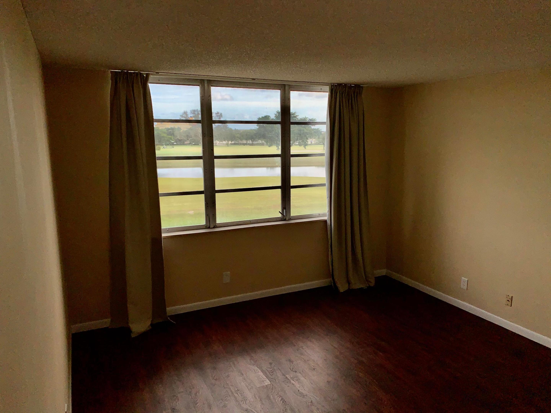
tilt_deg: -8.8
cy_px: 206
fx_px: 414
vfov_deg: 53.1
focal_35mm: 26
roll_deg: +1.6
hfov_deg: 67.3
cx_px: 276
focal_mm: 4.25
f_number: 1.8
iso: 25
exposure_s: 1/919
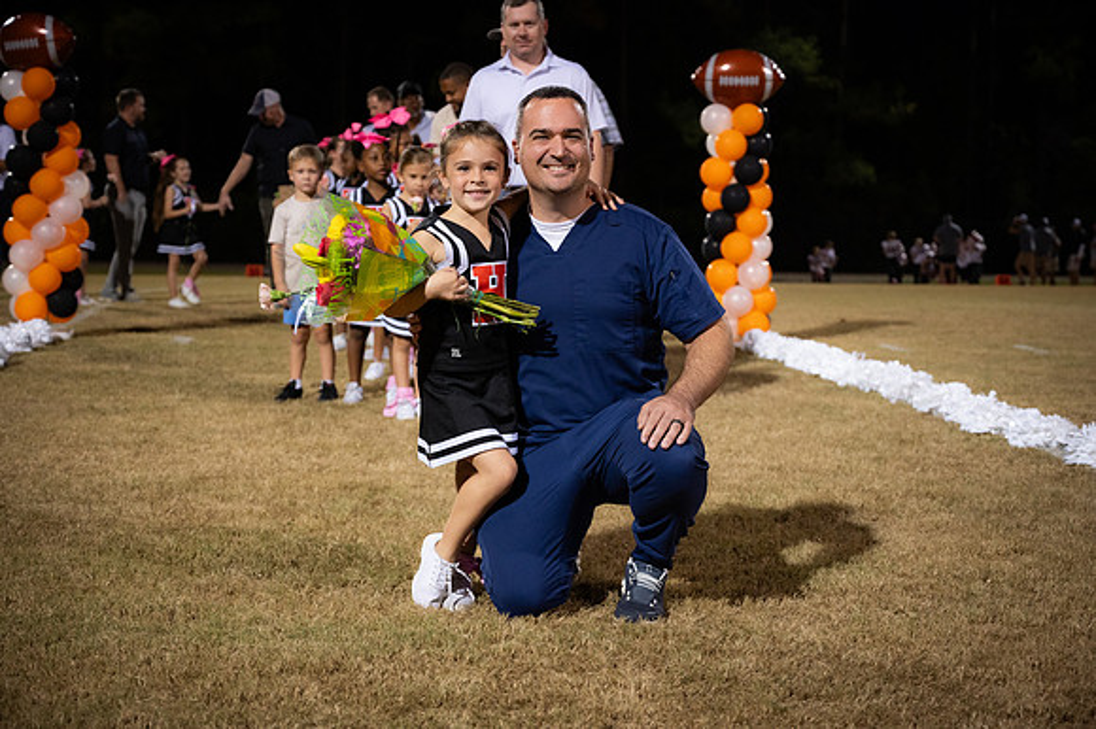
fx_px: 1765
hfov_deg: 34.5
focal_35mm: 58
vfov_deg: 23.4
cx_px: 548
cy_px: 364
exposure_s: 1/250
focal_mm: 58
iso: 3200
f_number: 4
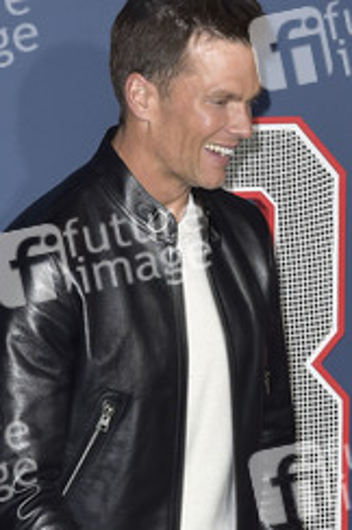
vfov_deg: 22.1
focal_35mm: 92
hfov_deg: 14.8
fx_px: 1353
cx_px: 164
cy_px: 365
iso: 400
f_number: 6.3
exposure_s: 1/250
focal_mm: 56
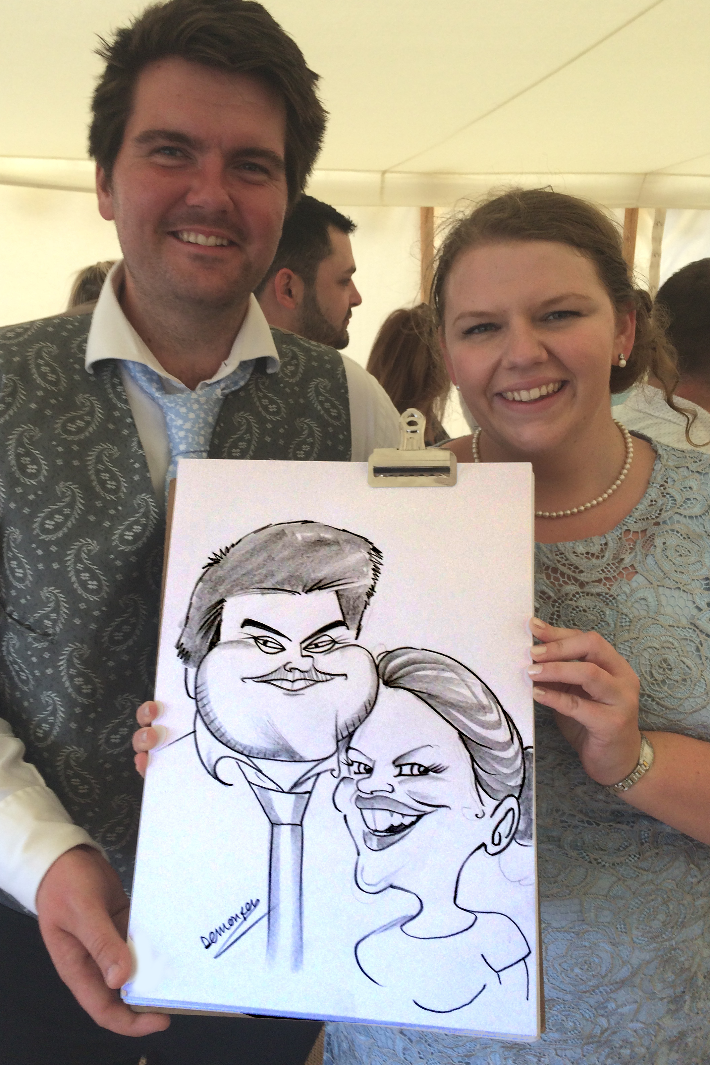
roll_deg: +1.0
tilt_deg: -12.9
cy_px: 519
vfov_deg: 60.3
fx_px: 917
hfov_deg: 42.3
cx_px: 326
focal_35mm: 31
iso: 64
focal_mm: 4.15
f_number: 2.2
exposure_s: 1/100
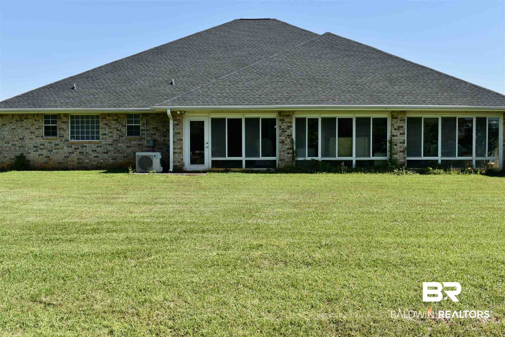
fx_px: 526
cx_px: 252
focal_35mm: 38
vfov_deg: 35.5
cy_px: 168
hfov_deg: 51.3
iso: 100
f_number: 8
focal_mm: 25
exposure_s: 1/250
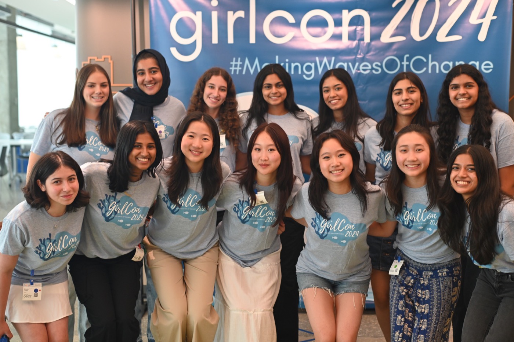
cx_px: 257
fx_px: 714
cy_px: 171
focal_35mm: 50
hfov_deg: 39.6
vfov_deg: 27.0
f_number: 2.8
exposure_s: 1/250
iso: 1000
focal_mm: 50
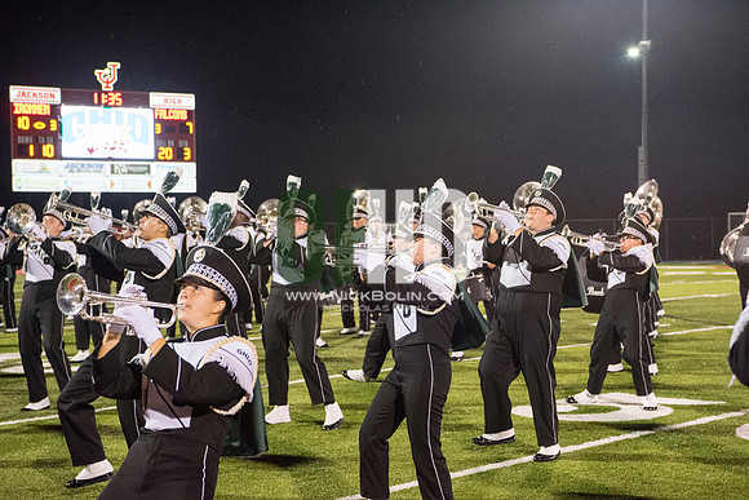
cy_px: 250
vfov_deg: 19.5
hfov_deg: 28.8
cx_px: 374
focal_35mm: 70
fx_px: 1457
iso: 5000
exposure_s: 1/320
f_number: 5.6
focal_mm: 70
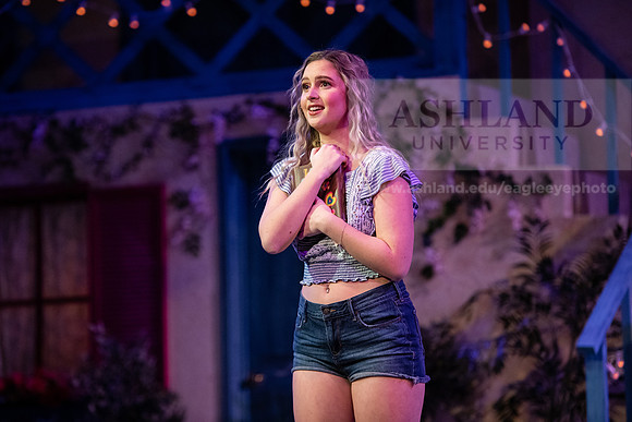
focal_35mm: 150
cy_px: 211
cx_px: 316
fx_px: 2634
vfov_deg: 9.2
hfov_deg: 13.7
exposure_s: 1/320
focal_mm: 150
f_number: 3.2
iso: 3200
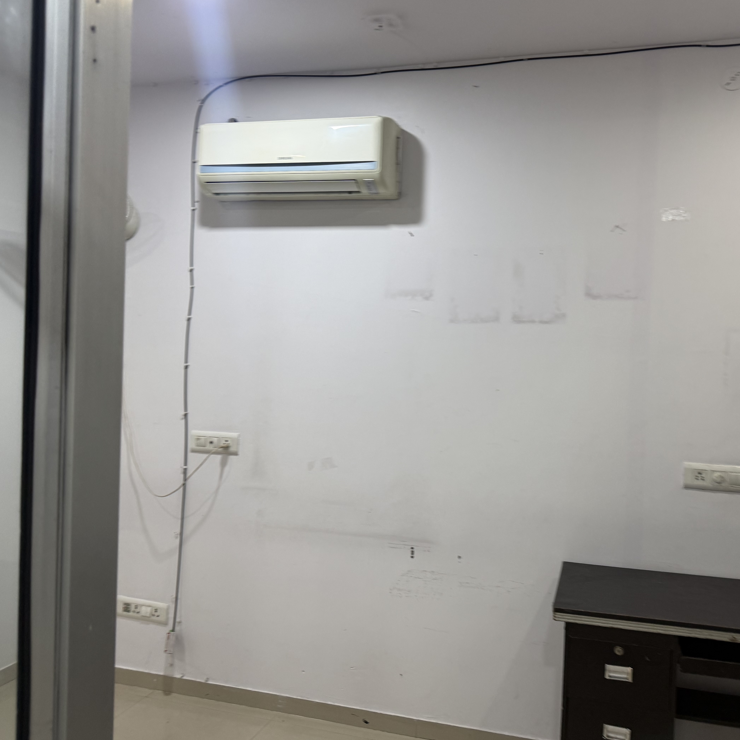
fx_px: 701
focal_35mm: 29
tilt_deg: -5.6
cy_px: 366
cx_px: 437
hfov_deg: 55.3
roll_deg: +0.8
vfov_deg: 55.6
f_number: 1.78
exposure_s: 1/50
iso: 125
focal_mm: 6.76
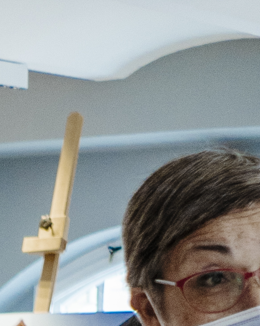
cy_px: 1144
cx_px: -451
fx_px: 2060
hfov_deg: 6.7
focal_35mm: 214
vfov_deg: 7.4
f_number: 2
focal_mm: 28
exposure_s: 1/100
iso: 400
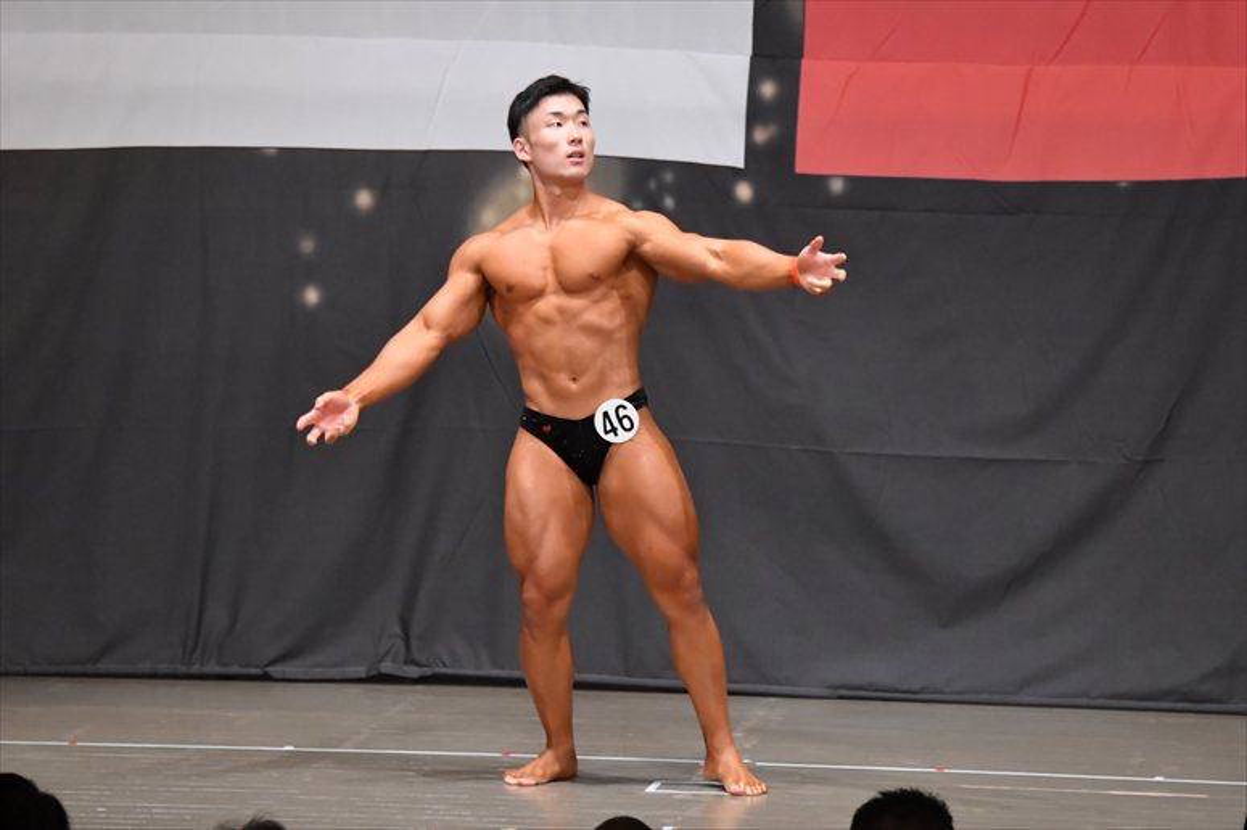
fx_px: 7790
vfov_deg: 6.1
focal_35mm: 225
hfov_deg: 9.2
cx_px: 624
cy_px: 415
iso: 6400
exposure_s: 1/400
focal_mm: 150
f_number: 5.6
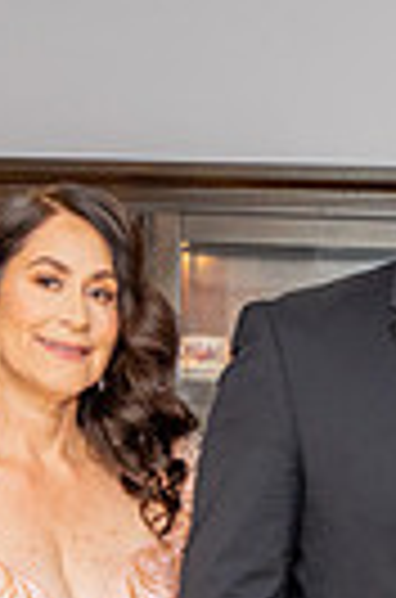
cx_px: 450
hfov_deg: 9.4
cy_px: 856
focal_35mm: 143
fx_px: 2372
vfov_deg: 13.6
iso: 640
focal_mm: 24
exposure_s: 1/160
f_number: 4
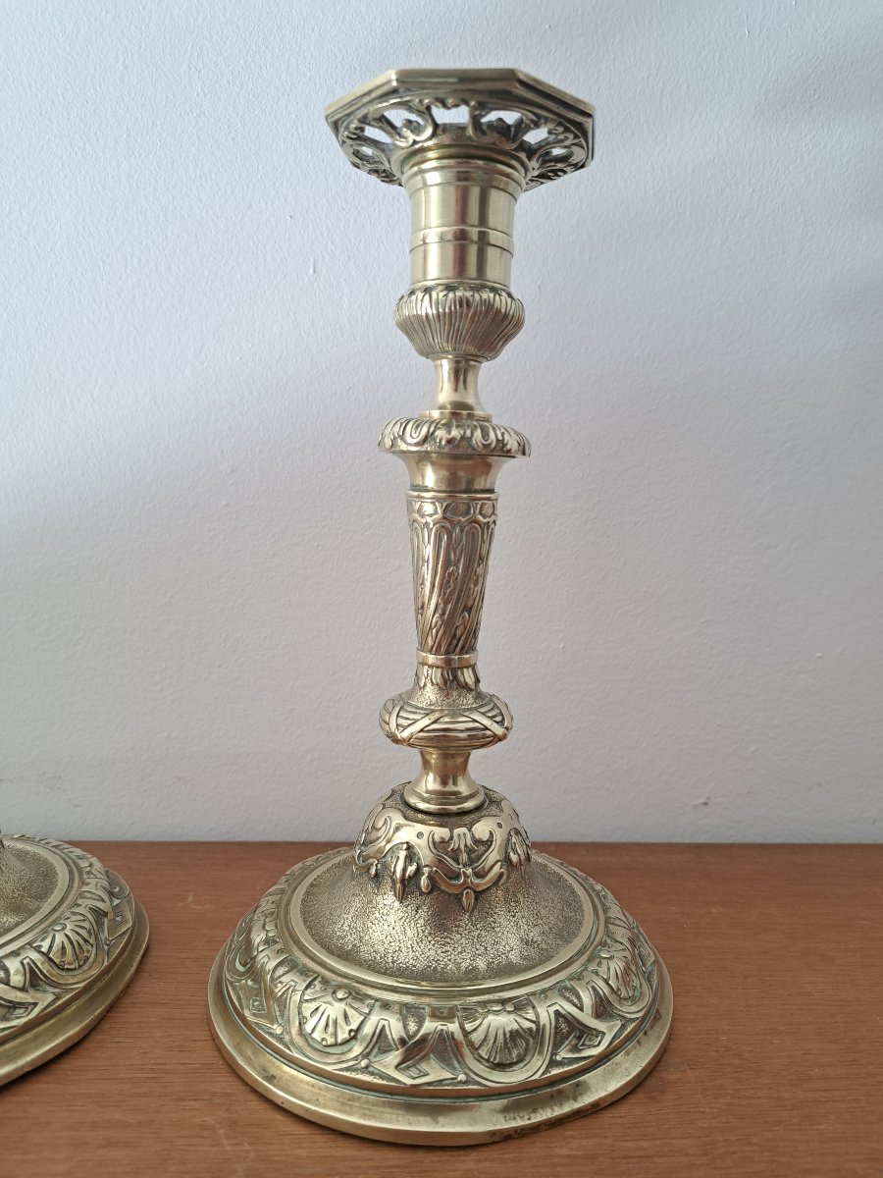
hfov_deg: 56.8
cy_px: 589
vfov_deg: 71.6
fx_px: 816
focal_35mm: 24
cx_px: 442
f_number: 1.8
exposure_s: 1/50
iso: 125
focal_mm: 5.23
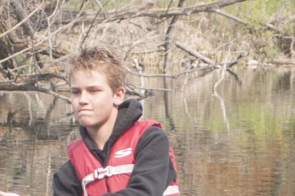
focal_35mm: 752
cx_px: 188
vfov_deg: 1.8
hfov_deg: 2.7
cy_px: 430
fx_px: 6153
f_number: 5.6
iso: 400
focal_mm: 80
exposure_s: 1/800
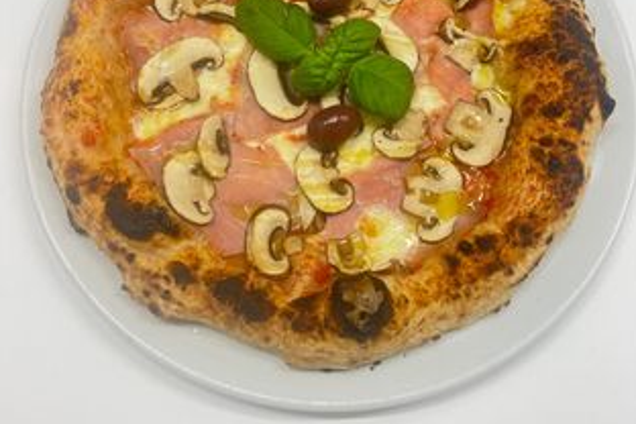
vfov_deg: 35.3
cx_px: 324
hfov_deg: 51.9
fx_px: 654
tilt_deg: -69.4
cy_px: 113
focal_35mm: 37
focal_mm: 5.7
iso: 100
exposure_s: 1/100
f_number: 1.5
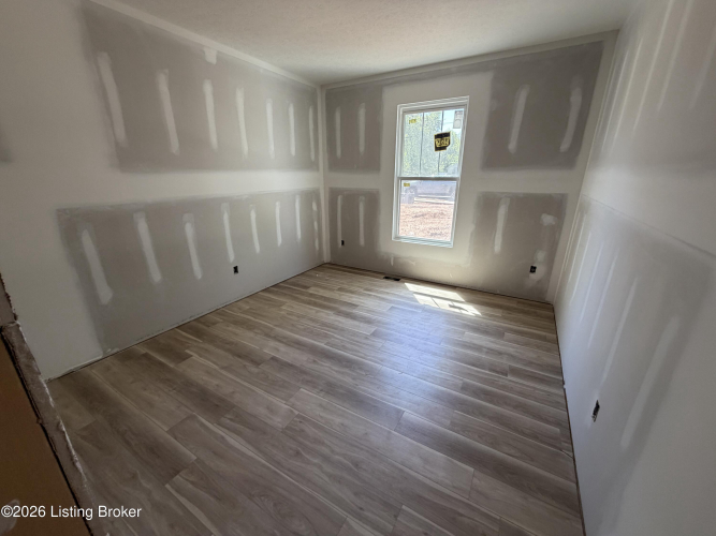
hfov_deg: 102.1
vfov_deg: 85.7
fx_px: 290
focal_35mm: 14
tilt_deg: -19.6
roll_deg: -0.2
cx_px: 358
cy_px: 268
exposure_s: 1/121
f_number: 2.2
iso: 200
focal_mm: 2.22
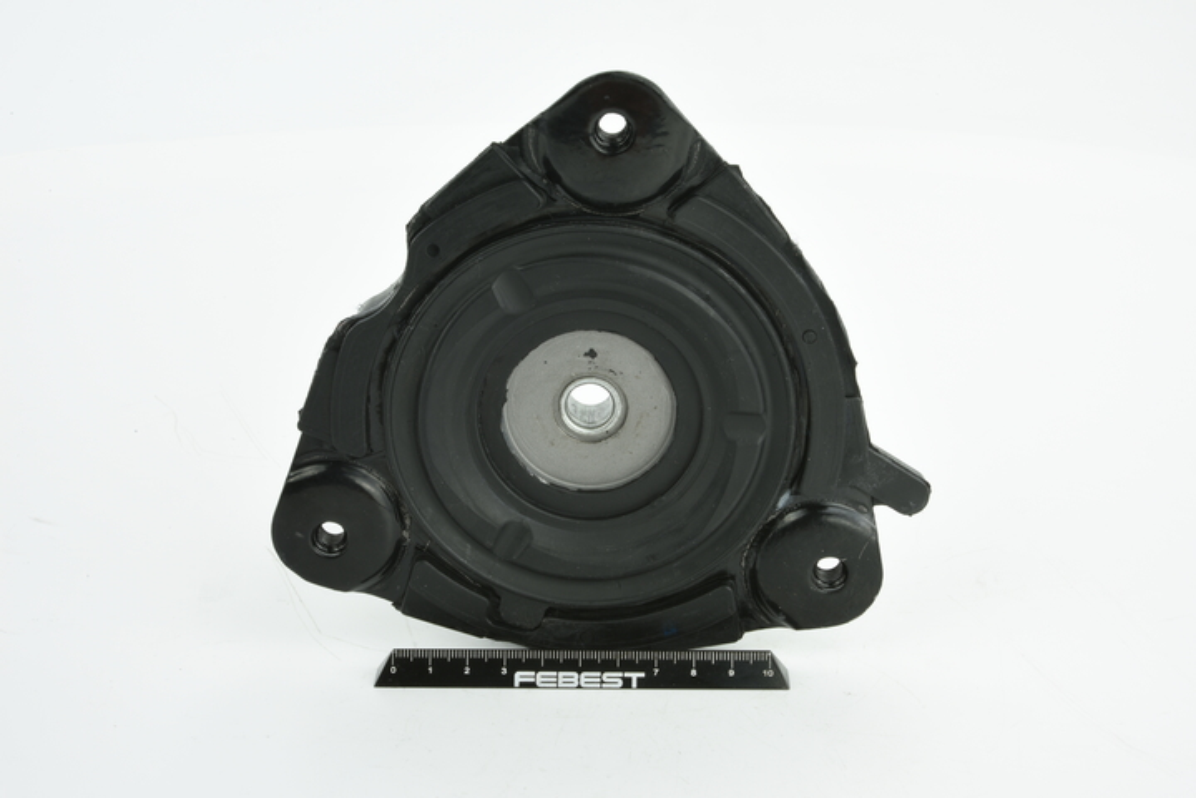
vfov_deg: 22.6
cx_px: 598
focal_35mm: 60
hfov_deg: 33.4
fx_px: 1993
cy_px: 399
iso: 64
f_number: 32
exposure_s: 1/2
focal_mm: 60
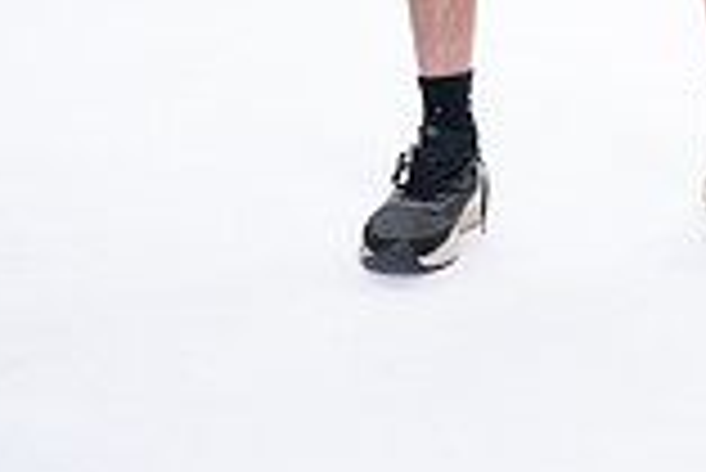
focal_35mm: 183
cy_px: -508
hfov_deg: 11.2
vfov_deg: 7.2
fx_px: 3592
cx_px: 603
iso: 400
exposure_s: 1/250
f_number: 5.6
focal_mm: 64
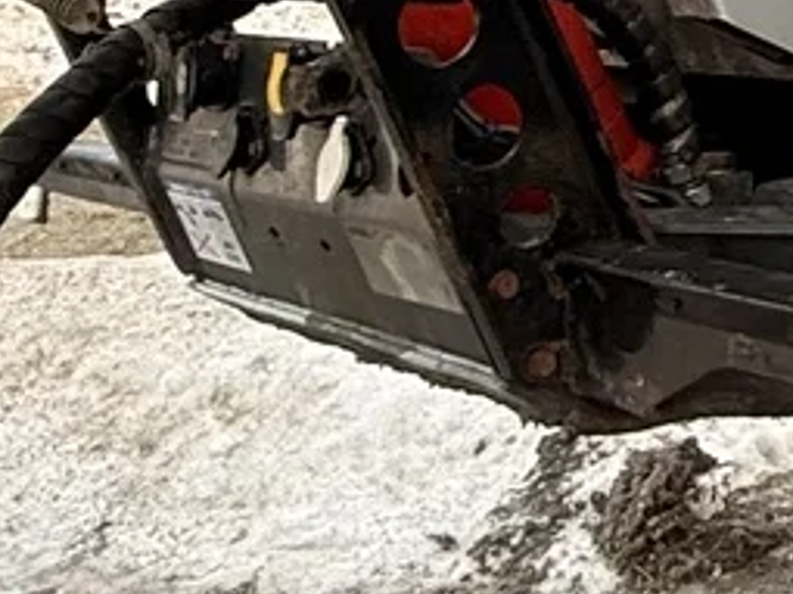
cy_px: -330
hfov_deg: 19.1
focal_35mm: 88
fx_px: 2015
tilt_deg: +4.7
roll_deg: -0.2
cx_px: 1247
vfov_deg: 15.3
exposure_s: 1/99
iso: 160
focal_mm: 2.22
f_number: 2.2
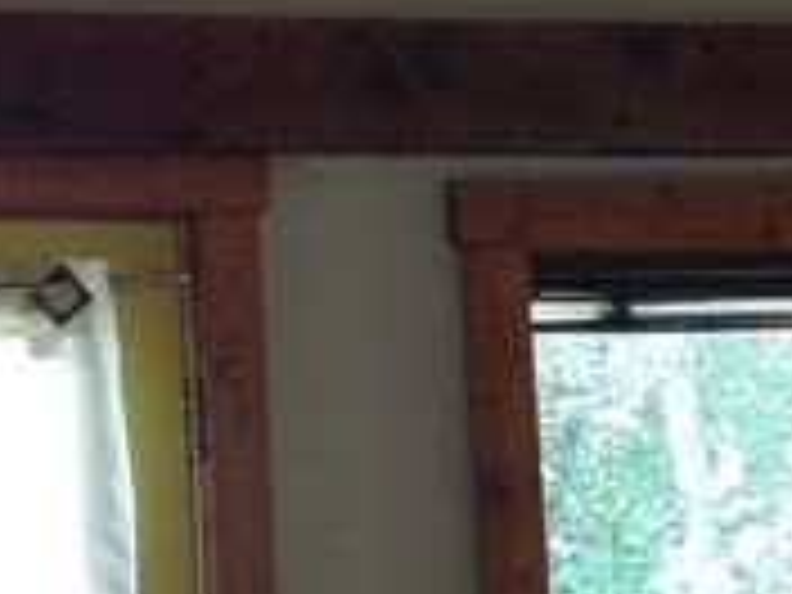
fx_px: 3203
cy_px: 126
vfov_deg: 10.6
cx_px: -540
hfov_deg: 13.0
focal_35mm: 140
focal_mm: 4
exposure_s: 1/30
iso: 240
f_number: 3.2
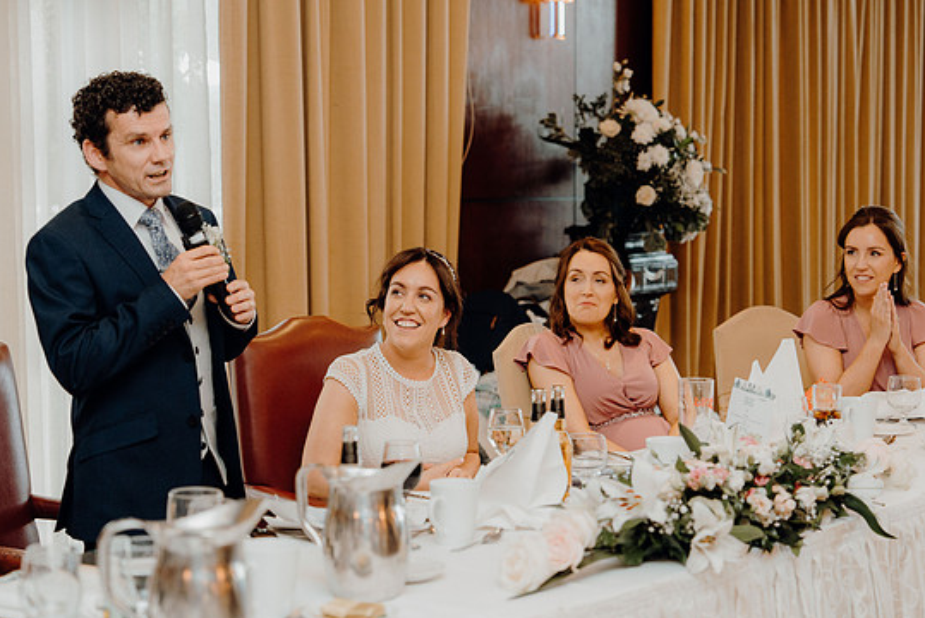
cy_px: 301
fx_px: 1825
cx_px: 450
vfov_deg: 19.2
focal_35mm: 71
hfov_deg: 28.4
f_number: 2.8
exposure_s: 1/200
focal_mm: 66
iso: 1250
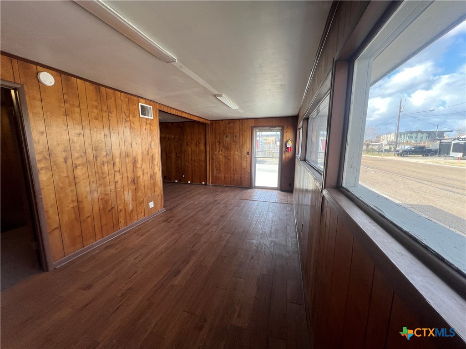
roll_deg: +0.1
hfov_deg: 106.2
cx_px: 233
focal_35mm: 13
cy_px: 174
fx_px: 175
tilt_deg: -9.2
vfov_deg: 89.9
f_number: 1.8
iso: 80
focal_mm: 1.57
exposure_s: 1/120
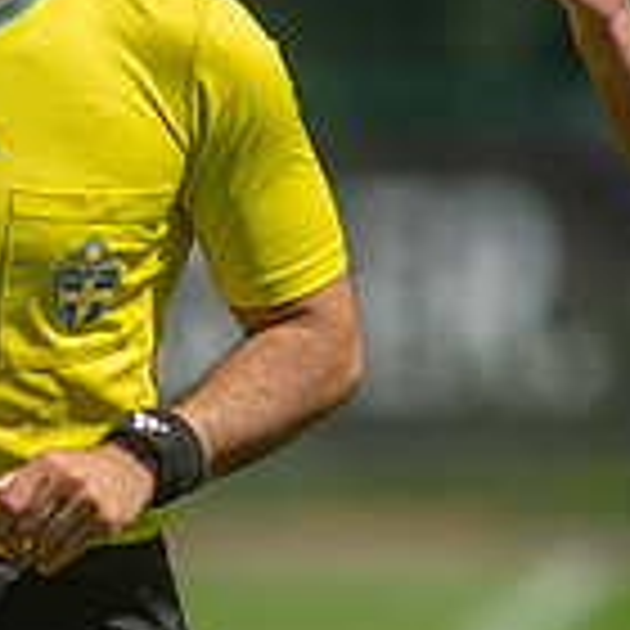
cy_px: 266
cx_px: -50
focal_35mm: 1480
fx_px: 30474
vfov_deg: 1.2
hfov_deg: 1.2
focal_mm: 420
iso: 200
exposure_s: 1/2000
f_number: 4
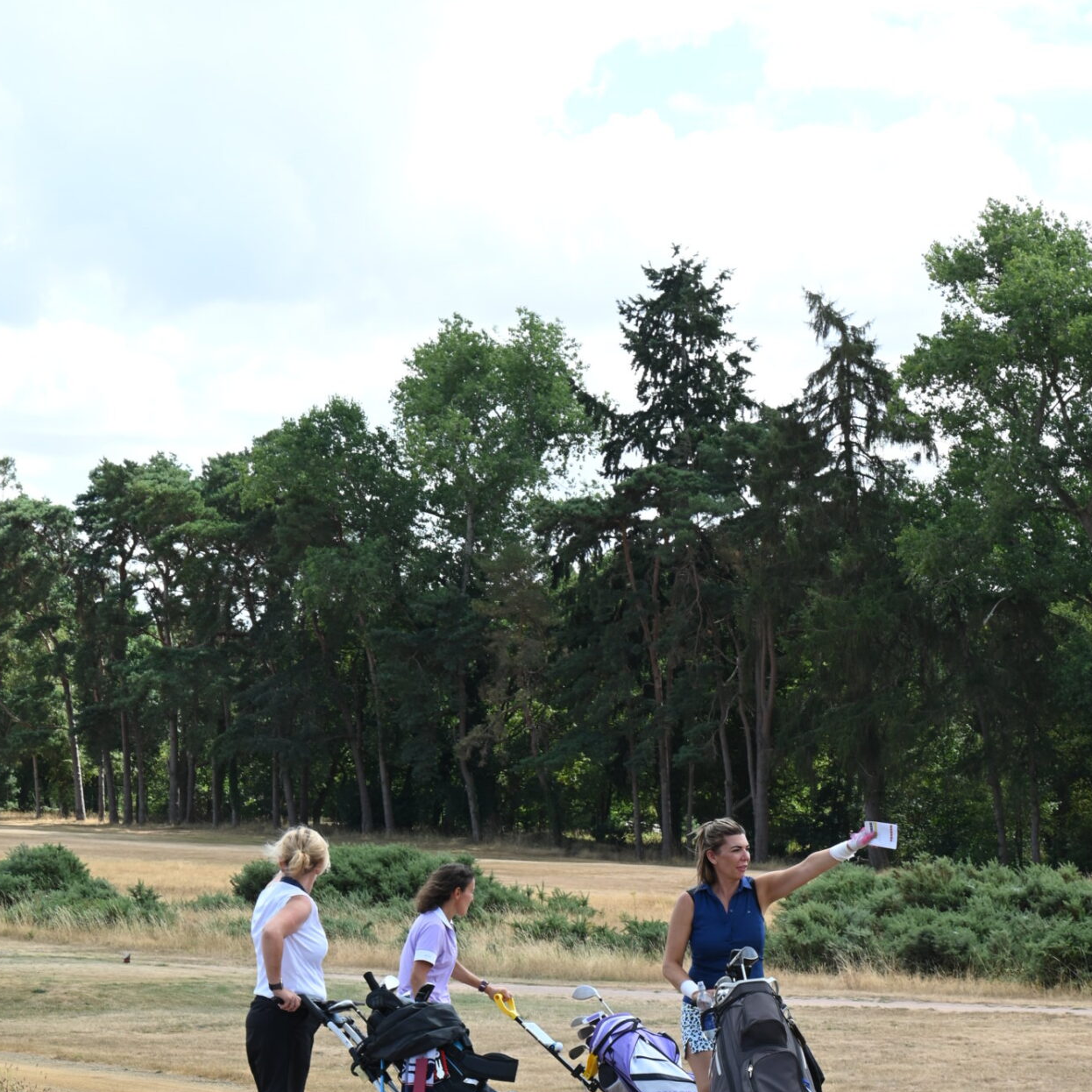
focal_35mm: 98
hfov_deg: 17.7
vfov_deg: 17.7
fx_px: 3498
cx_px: 545
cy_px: 725
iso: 200
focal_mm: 70
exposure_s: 1/100
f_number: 13
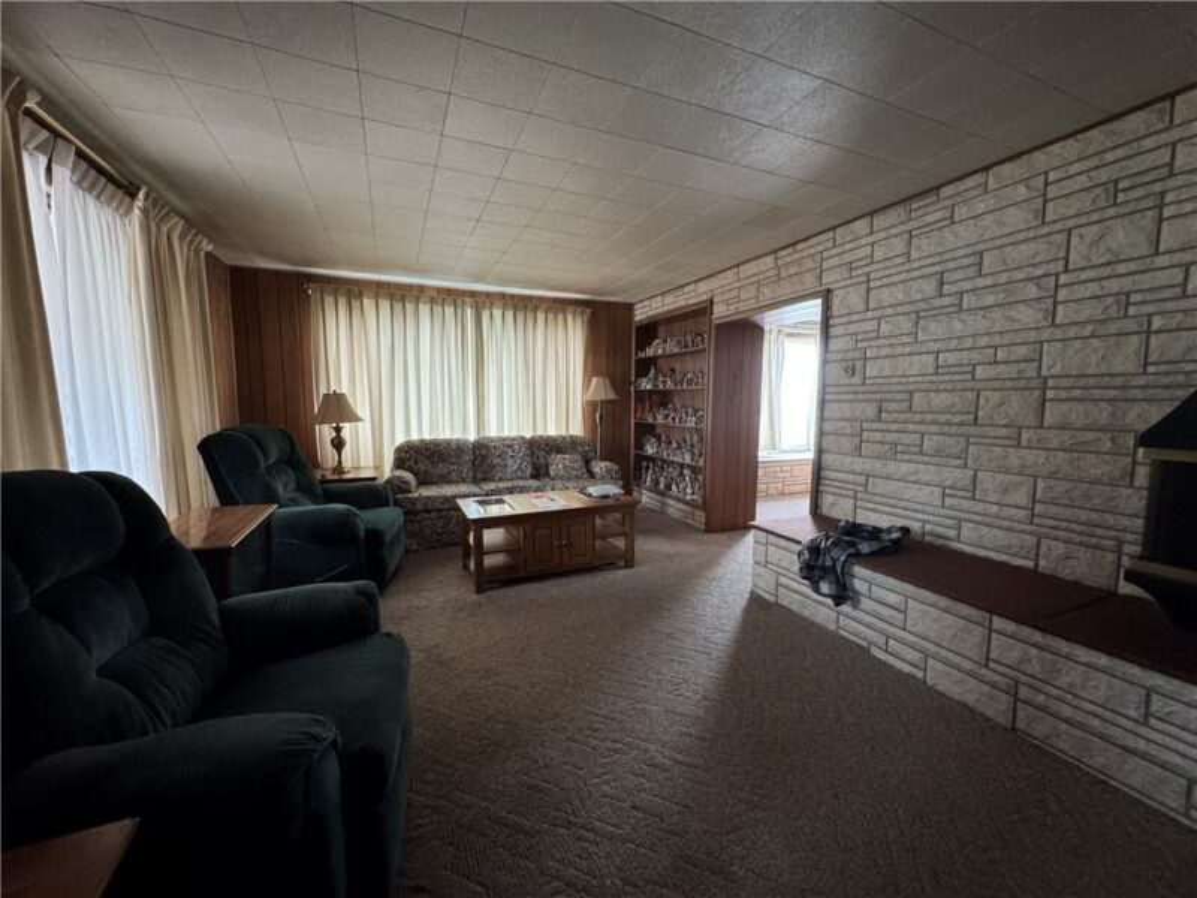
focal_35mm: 14
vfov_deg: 85.7
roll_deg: -0.1
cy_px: 449
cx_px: 598
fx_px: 484
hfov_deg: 102.1
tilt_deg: -6.5
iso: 500
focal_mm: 2.22
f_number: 2.2
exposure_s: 1/60
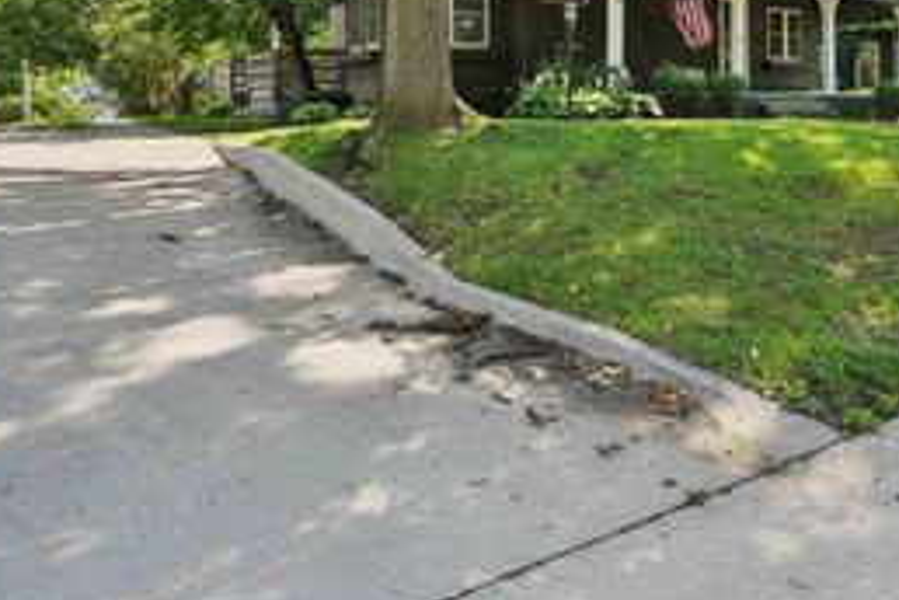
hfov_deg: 56.2
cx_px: 711
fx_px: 774
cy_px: 110
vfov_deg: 40.4
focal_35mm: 31
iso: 400
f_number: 9
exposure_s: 1/125
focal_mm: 16
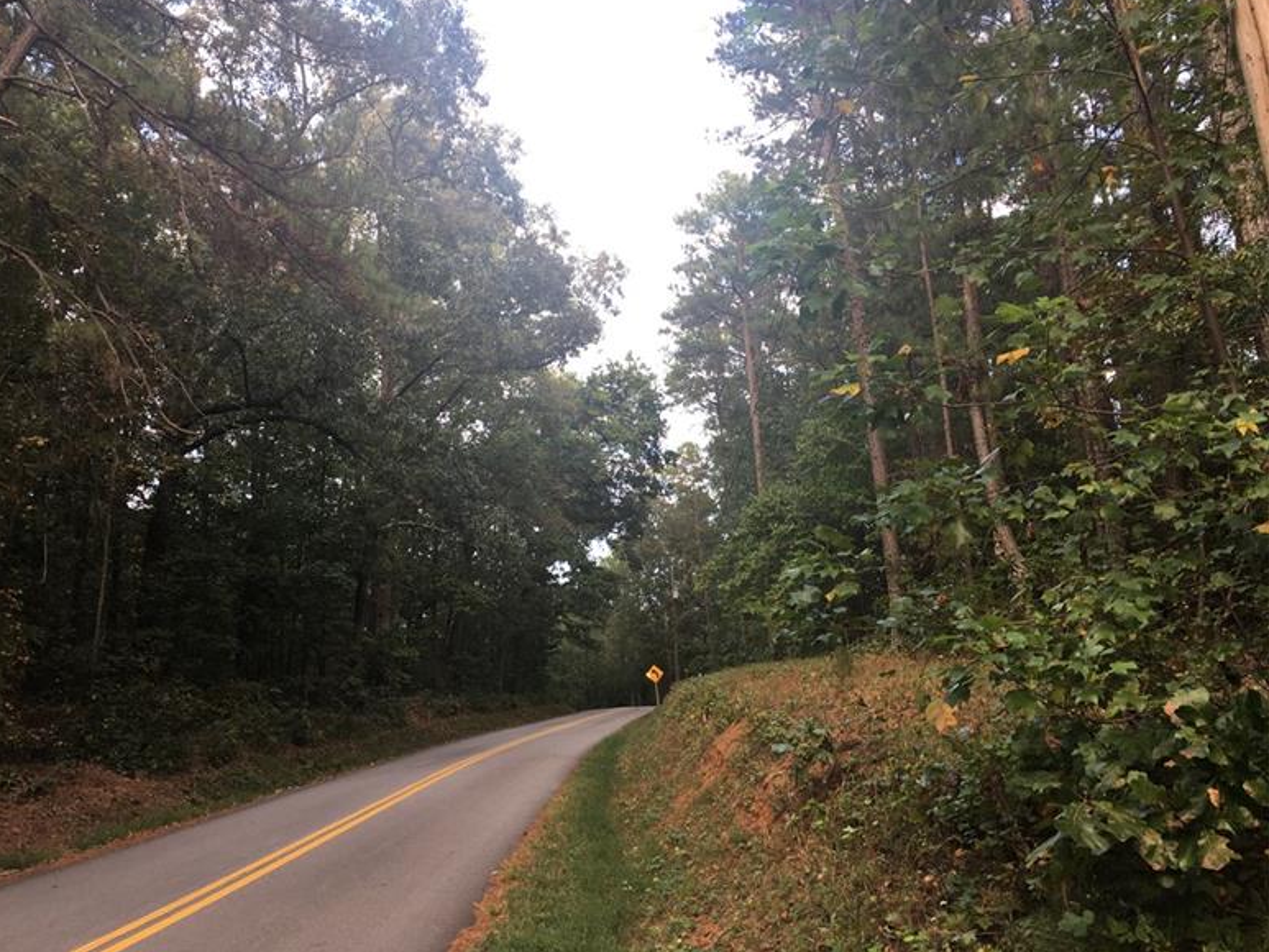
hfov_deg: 59.9
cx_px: 614
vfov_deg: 46.8
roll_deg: +2.7
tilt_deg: +16.3
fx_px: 1100
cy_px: 474
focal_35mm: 30
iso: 32
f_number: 2.2
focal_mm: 4.15
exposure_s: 1/40
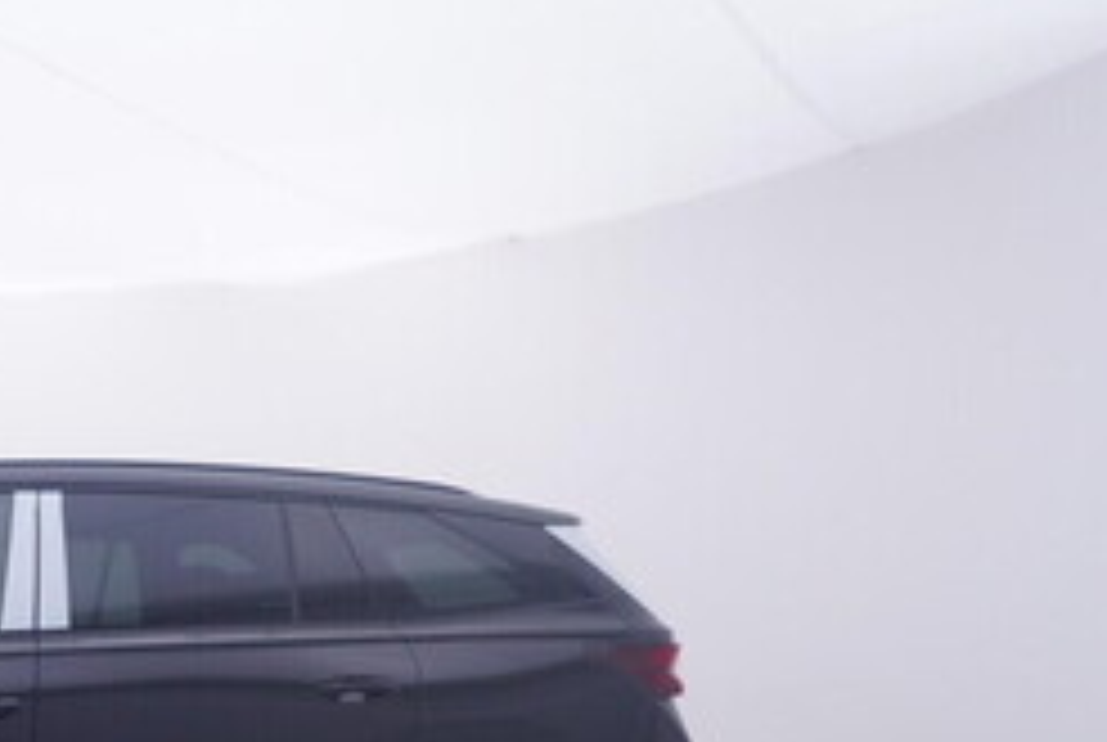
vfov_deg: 25.9
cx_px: -92
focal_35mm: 50
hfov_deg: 34.4
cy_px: 708
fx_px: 1544
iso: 200
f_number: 5
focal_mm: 15
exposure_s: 1/80
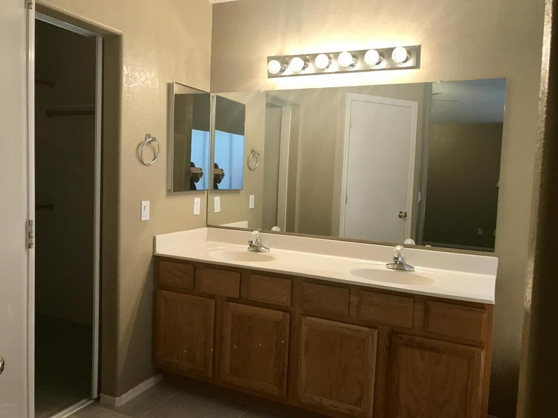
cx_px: 279
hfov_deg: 63.4
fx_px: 451
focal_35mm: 28
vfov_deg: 49.7
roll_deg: -1.3
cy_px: 209
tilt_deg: -5.1
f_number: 1.8
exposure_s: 1/30
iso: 32
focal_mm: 3.99
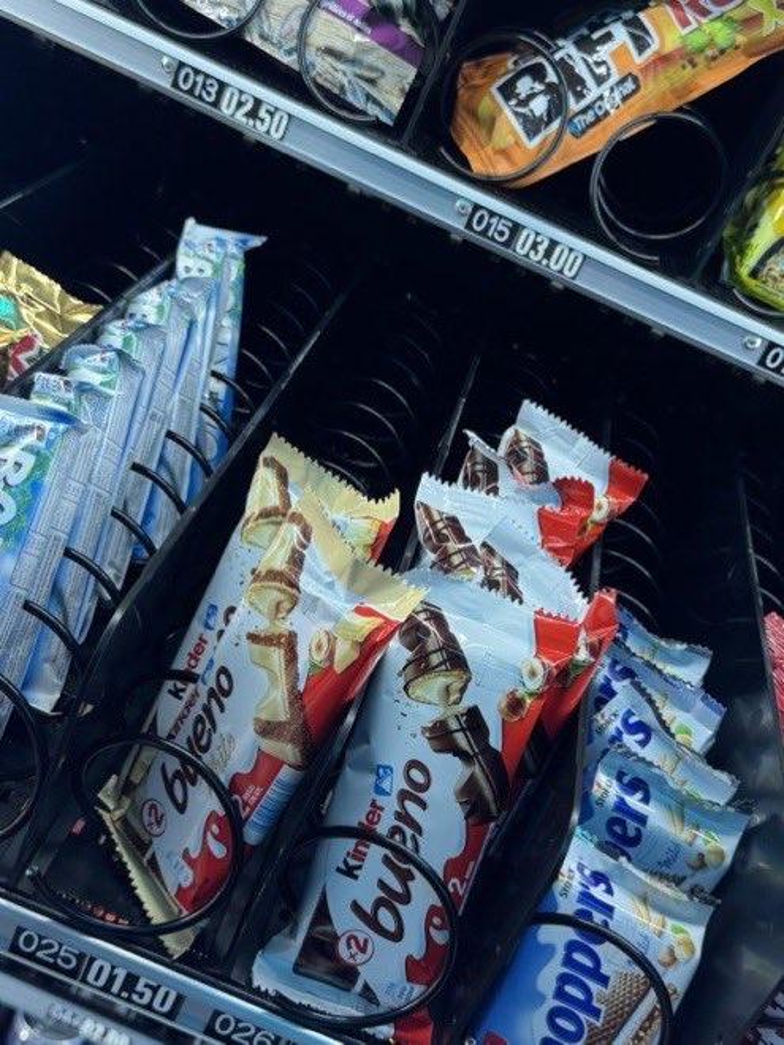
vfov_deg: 71.6
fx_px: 725
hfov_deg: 56.8
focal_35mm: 24
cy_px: 522
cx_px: 392
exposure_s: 1/121
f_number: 1.78
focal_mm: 6.76
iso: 160
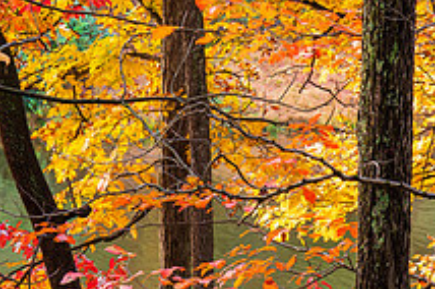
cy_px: 77
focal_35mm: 240
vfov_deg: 5.7
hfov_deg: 8.6
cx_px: 249
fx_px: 2896
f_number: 13
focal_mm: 85
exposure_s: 1/4
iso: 100
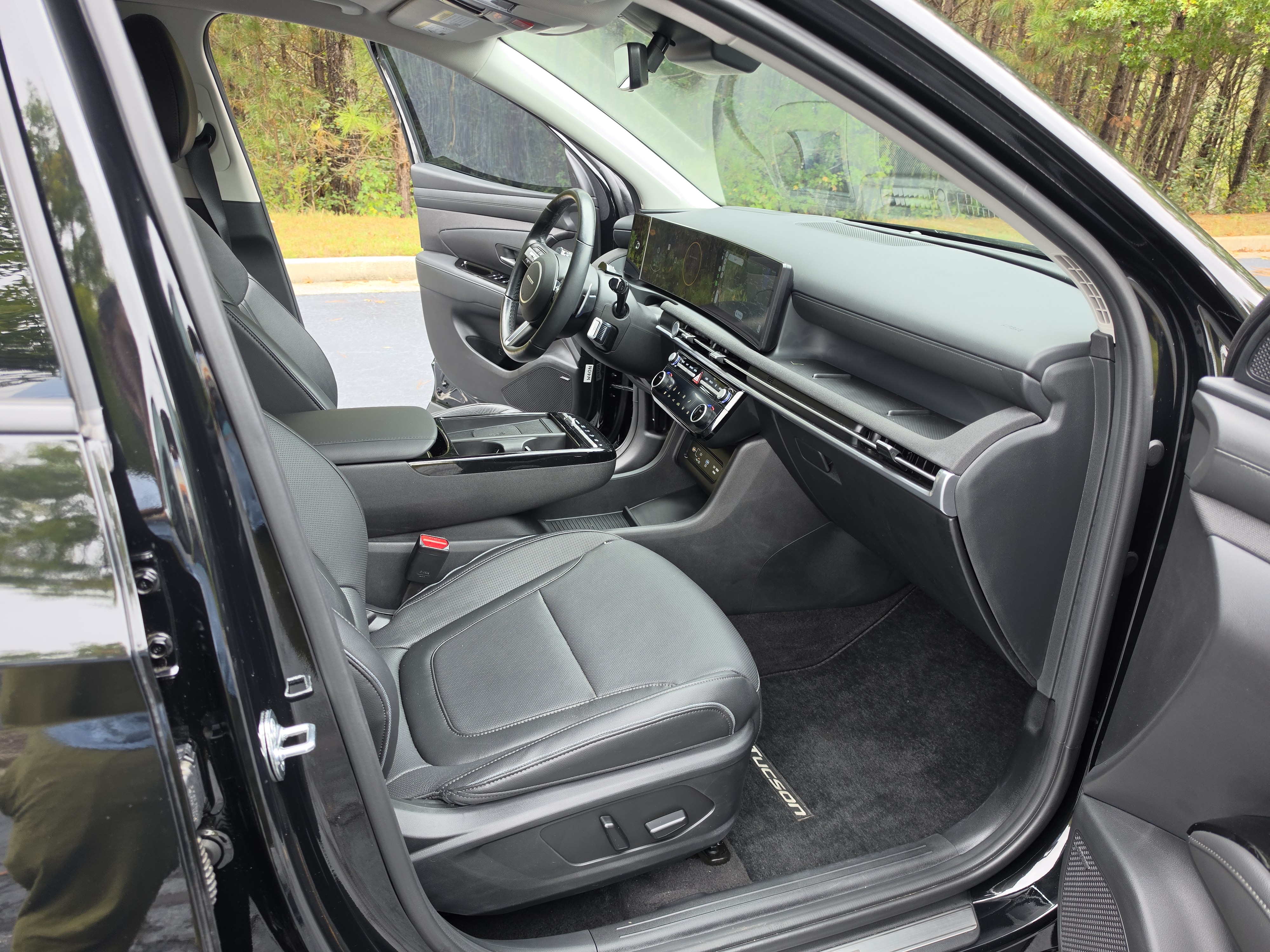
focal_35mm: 23
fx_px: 844
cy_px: 476
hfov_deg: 73.9
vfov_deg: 58.9
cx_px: 635
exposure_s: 1/180
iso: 64
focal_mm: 6.5
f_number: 1.4
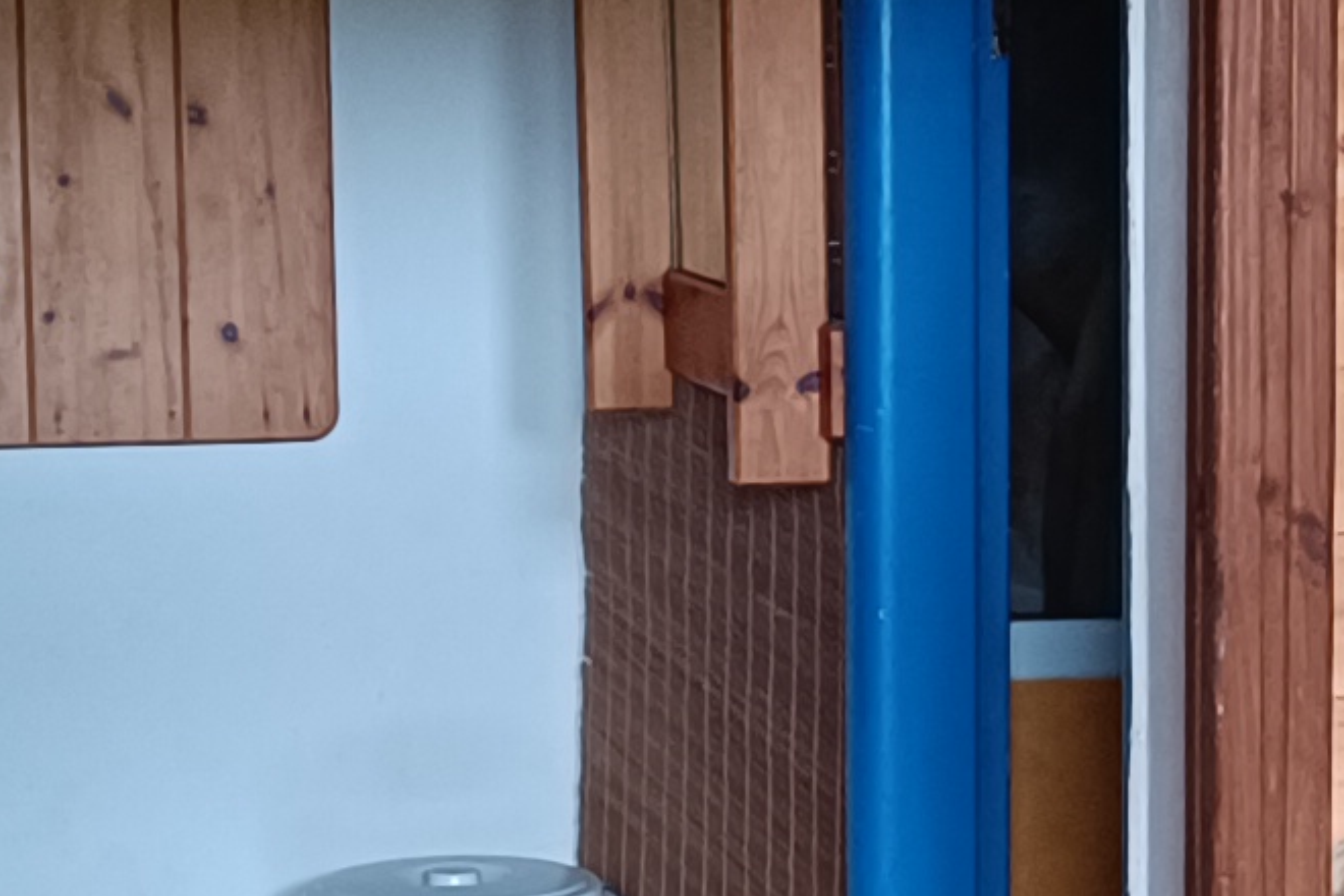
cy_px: 701
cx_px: 1476
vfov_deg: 8.8
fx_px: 5786
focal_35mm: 155
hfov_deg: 13.0
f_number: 1.88
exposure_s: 1/33.3
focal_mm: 5.59
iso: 673
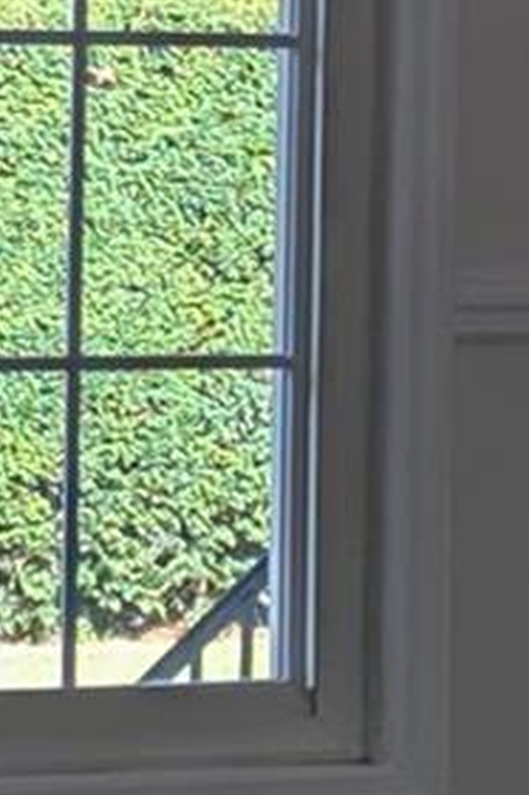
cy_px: -297
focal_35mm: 363
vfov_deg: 5.6
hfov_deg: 3.8
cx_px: 289
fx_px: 8010
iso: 42
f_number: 1.85
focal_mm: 6.81
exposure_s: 1/216
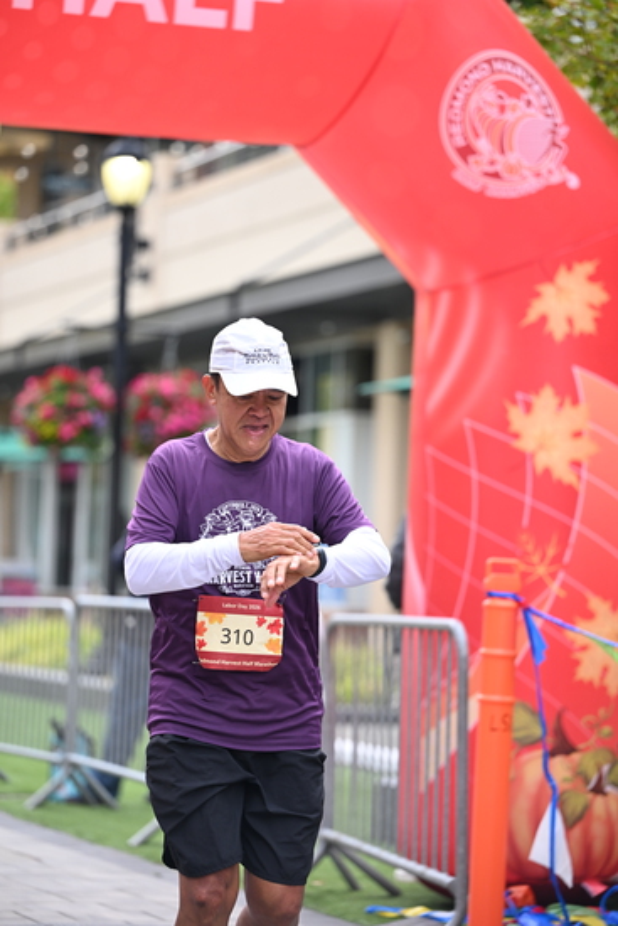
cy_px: 463
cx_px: 309
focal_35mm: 120
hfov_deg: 11.4
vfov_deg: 17.1
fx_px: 3088
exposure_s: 1/1600
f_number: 2.8
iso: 640
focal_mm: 120
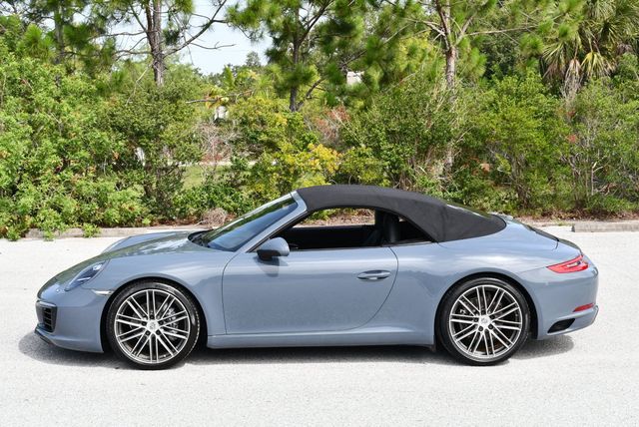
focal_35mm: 58
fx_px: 1030
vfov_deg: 23.4
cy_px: 214
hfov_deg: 34.5
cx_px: 320
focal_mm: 29
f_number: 7.1
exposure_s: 1/250
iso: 200
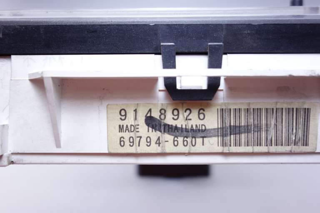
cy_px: 106
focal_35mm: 31
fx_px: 276
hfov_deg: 60.3
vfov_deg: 42.3
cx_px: 160
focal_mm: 11.6
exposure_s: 1/50
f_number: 2.2
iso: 125
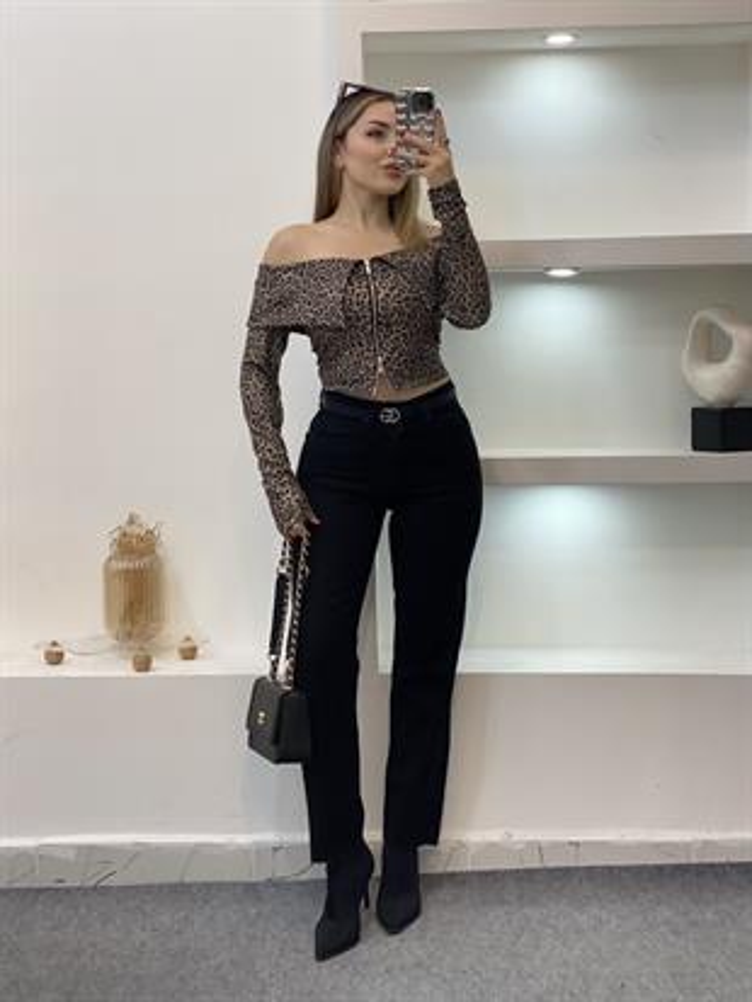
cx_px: 376
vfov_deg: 36.8
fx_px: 1505
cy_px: 501
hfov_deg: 28.0
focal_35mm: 52
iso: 80
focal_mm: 6
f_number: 2
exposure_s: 1/100
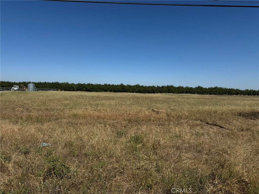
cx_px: 130
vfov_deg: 56.8
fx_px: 180
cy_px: 97
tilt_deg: -1.8
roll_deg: -1.9
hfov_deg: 71.6
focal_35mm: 24
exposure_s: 1/7937
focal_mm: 6.76
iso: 80
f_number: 1.78
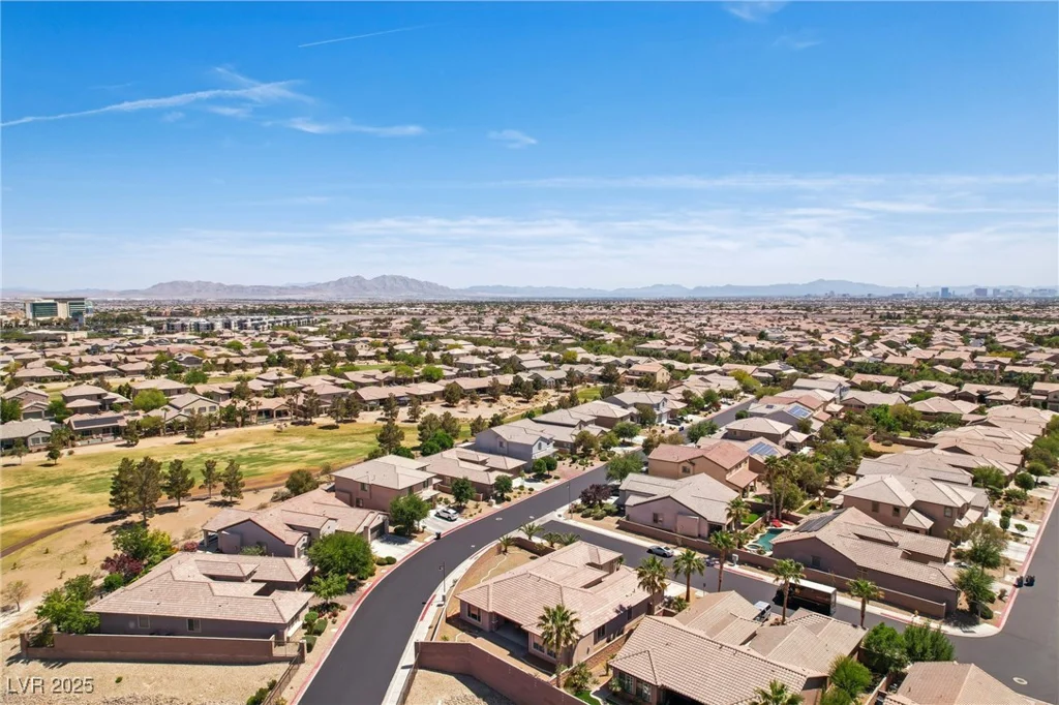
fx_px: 647
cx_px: 530
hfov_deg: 78.6
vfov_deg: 57.2
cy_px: 352
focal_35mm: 22
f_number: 2.8
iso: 110
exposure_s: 1/2000
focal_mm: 8.4
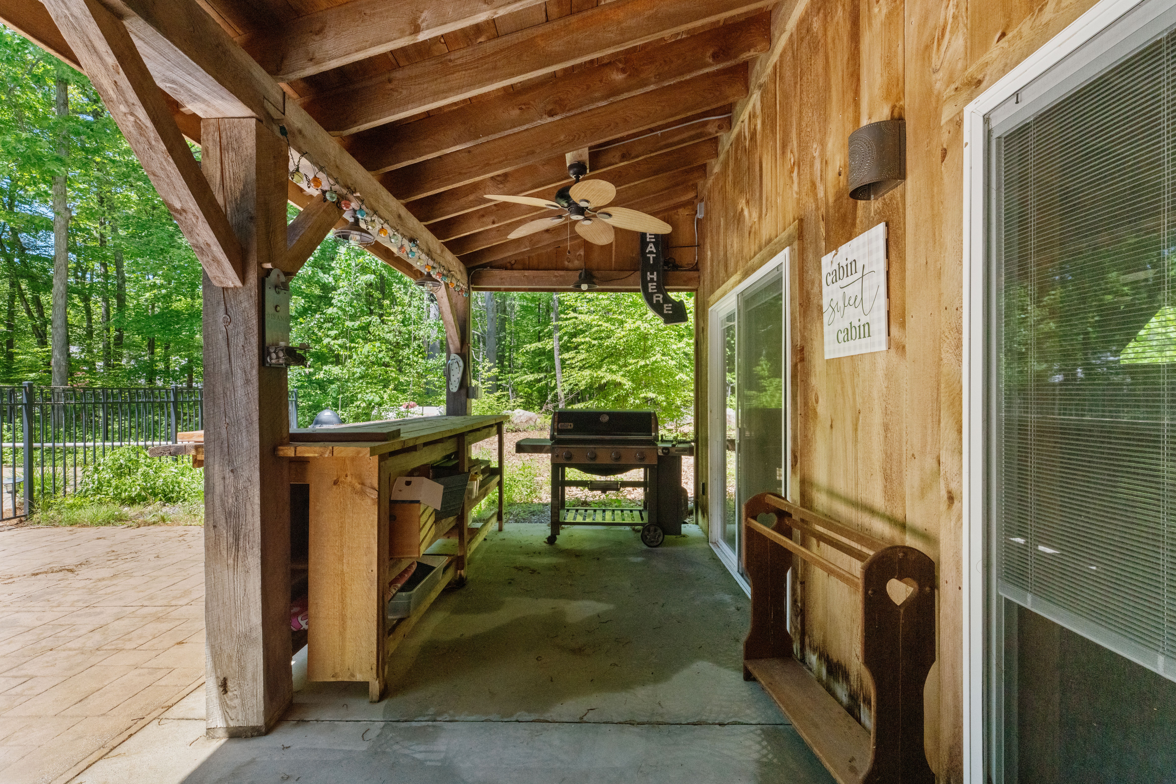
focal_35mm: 15
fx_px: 503
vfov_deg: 75.9
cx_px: 588
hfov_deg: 98.9
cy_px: 392
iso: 3200
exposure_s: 1/320
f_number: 11
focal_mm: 15.4
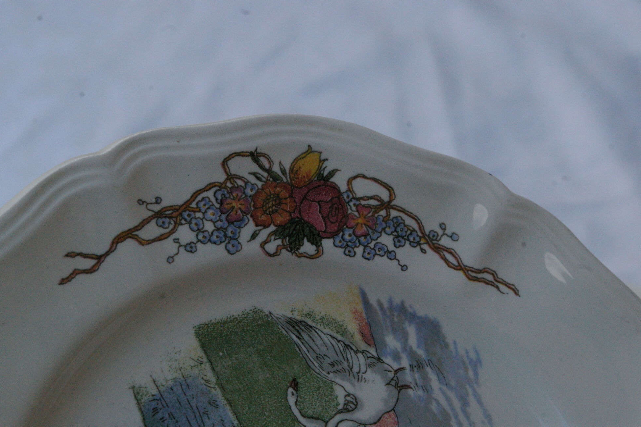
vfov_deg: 33.4
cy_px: 209
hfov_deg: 48.5
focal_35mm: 40
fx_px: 712
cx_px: 320
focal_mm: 26
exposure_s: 1/350
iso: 1600
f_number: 8
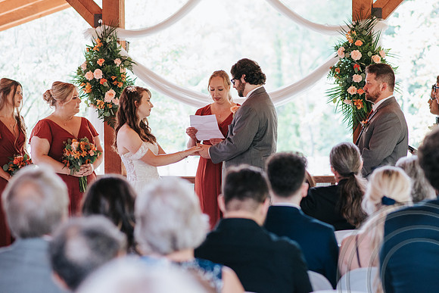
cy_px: 146
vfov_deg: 10.8
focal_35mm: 128
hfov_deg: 16.1
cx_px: 220
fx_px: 1555
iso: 800
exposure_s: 1/250
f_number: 2.8
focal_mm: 85
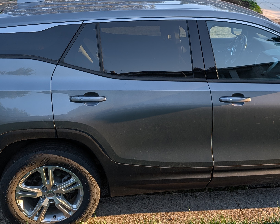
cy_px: 85
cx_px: 186
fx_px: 390
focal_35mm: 47
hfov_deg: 39.1
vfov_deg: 31.9
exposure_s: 1/135
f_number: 1.68
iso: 20
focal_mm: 6.9
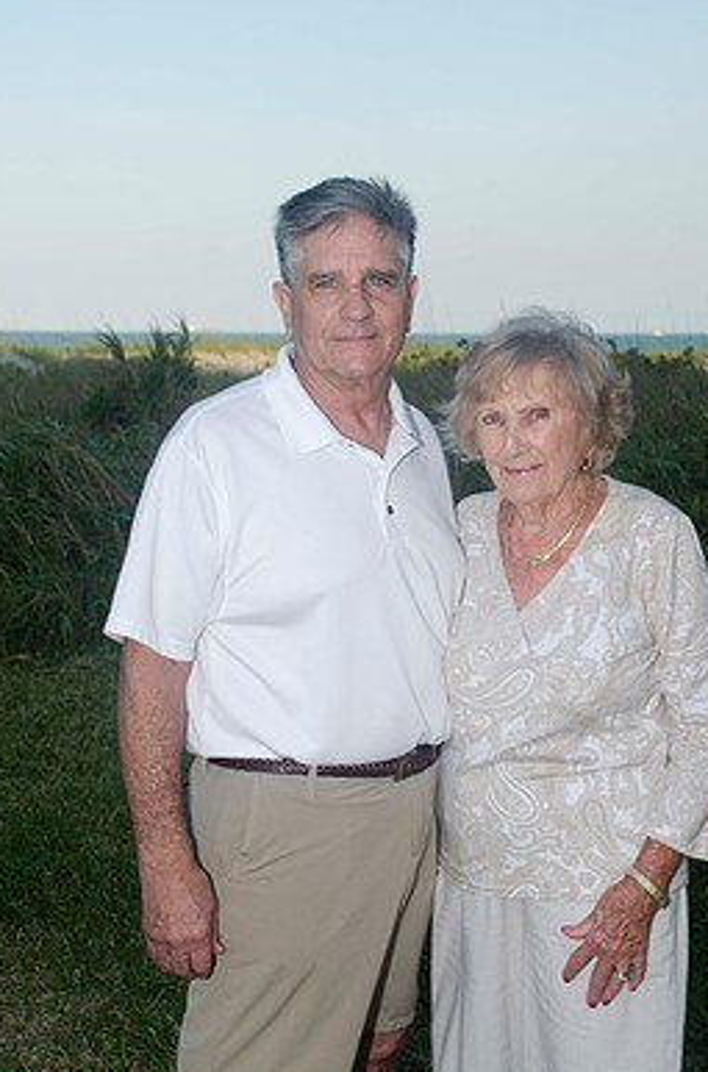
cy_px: 533
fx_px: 1662
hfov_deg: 24.0
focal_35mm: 56
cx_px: 400
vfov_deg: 35.7
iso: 100
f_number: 7.1
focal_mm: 32
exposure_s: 1/250
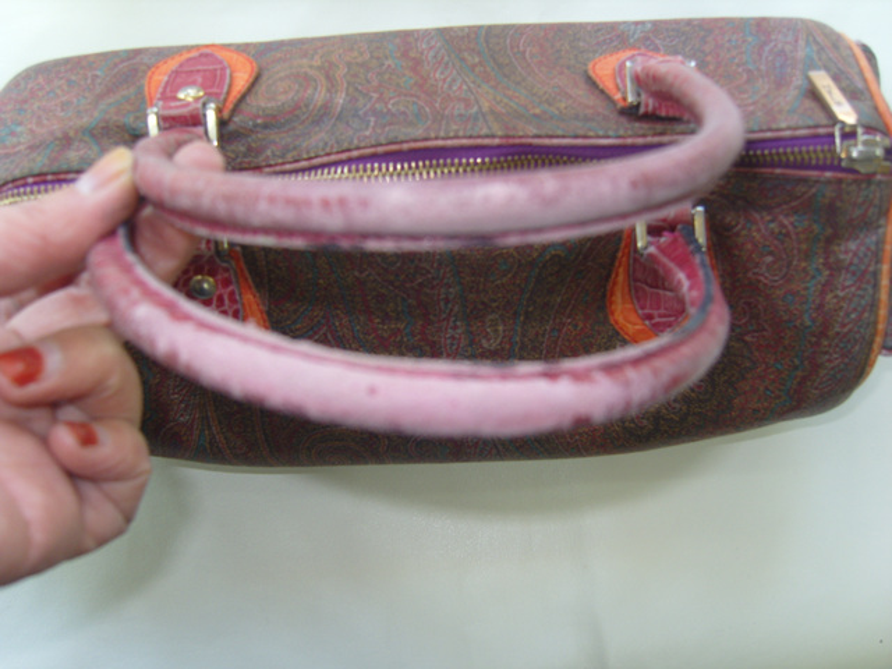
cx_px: 446
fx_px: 902
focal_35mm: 35
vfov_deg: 40.7
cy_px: 334
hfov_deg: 52.6
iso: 80
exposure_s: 1/30
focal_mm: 7.4
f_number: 2.8
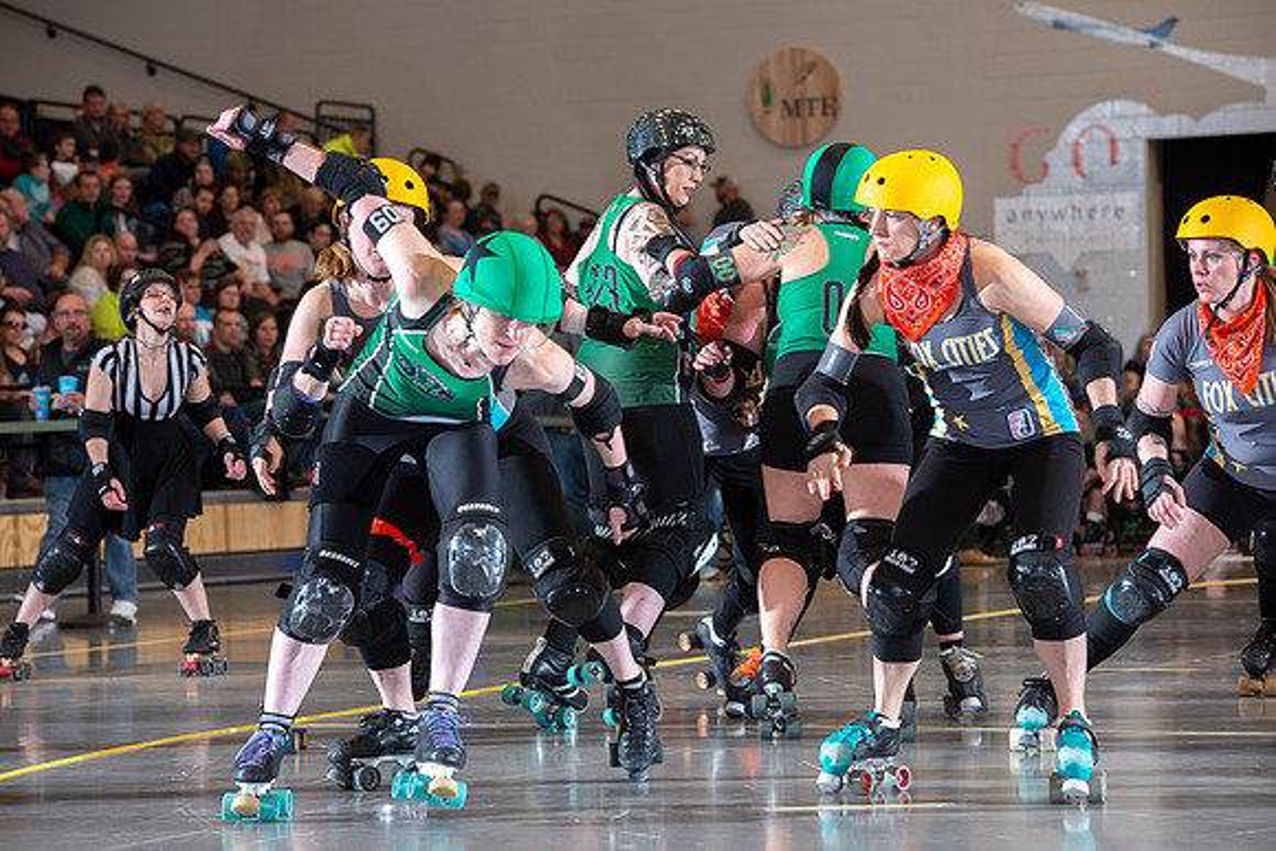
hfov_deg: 15.8
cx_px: 638
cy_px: 426
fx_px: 4609
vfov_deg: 10.6
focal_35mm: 130
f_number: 5.6
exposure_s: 1/160
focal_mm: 130
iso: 640
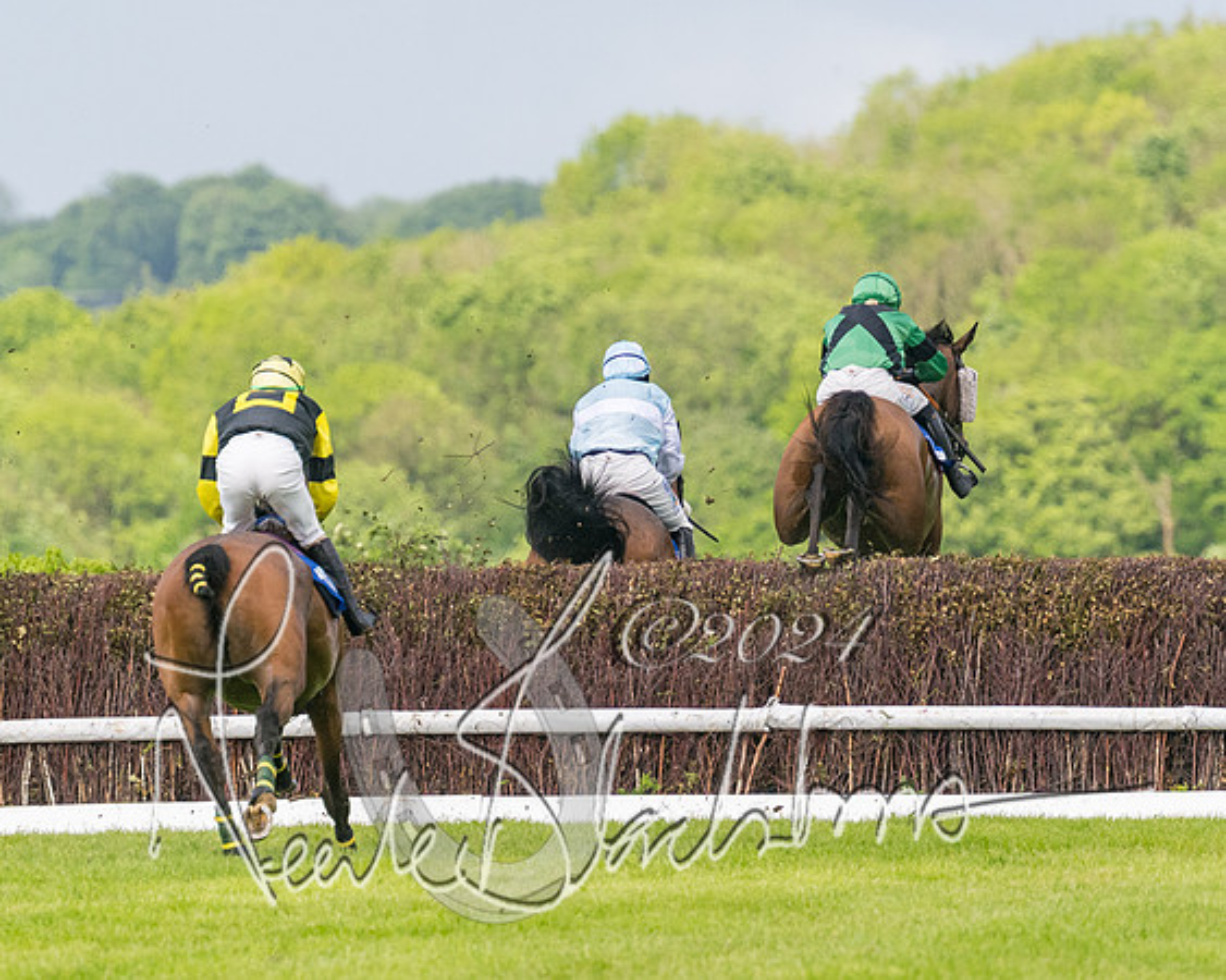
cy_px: 513
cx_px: 788
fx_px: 19144
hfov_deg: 3.7
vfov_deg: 2.9
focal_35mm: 528
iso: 400
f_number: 4
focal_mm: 230
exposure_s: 1/4000
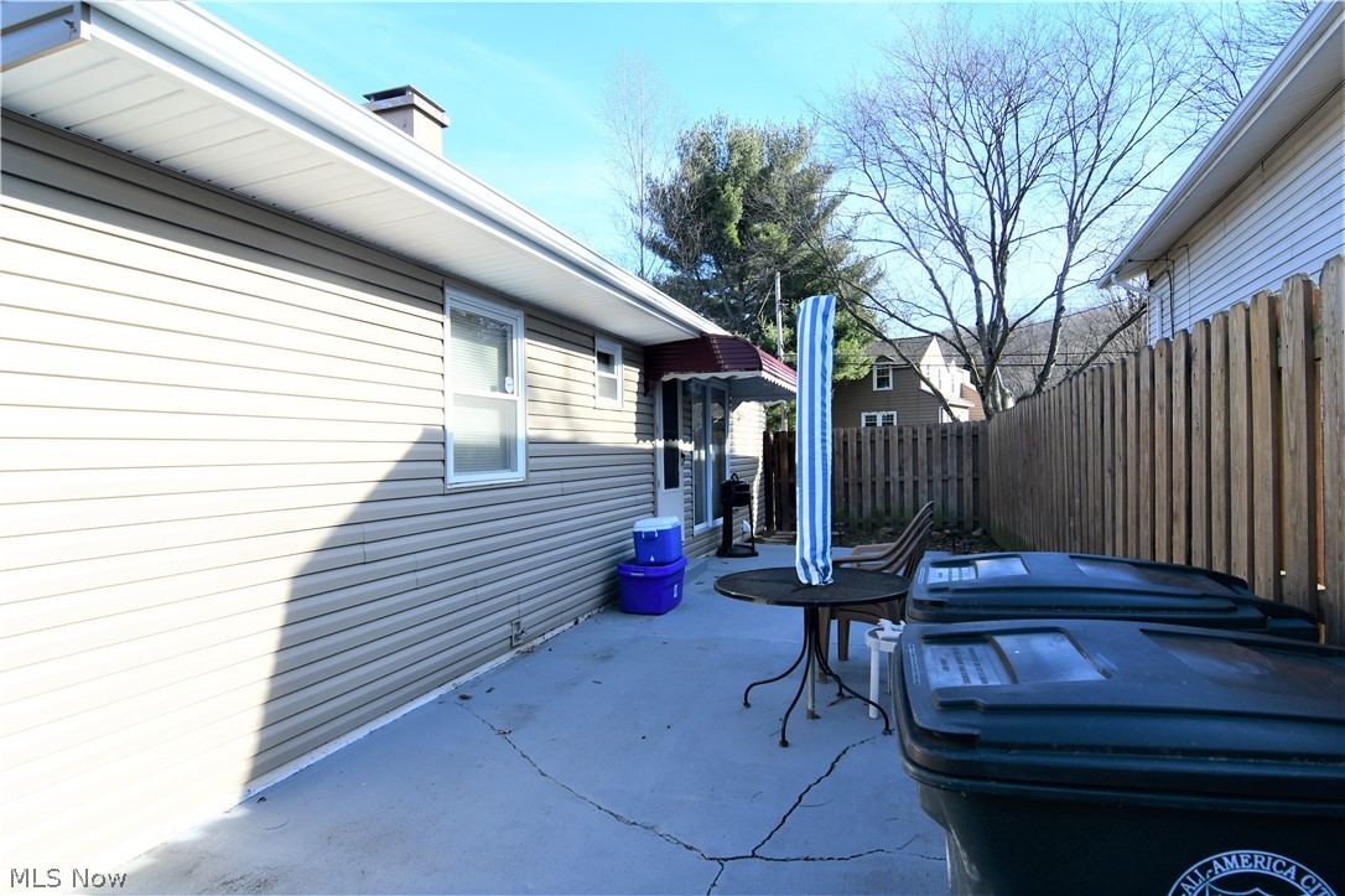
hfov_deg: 85.4
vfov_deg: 63.2
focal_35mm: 20
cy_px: 448
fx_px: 728
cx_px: 672
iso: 180
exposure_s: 1/200
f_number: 6.3
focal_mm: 13
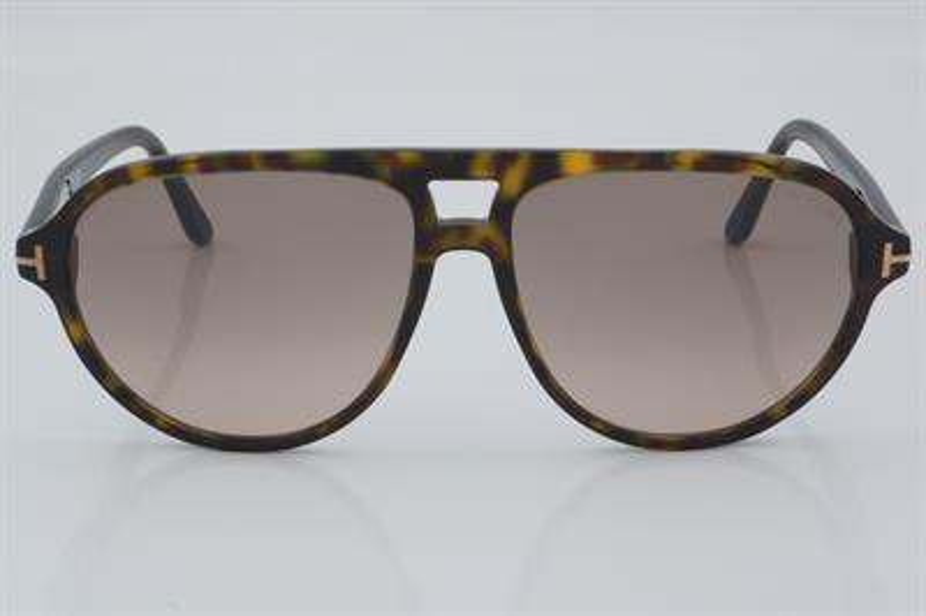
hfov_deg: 24.6
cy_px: 308
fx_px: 2120
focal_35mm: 82
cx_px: 463
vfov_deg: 16.5
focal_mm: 55
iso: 100
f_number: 32
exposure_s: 1/4
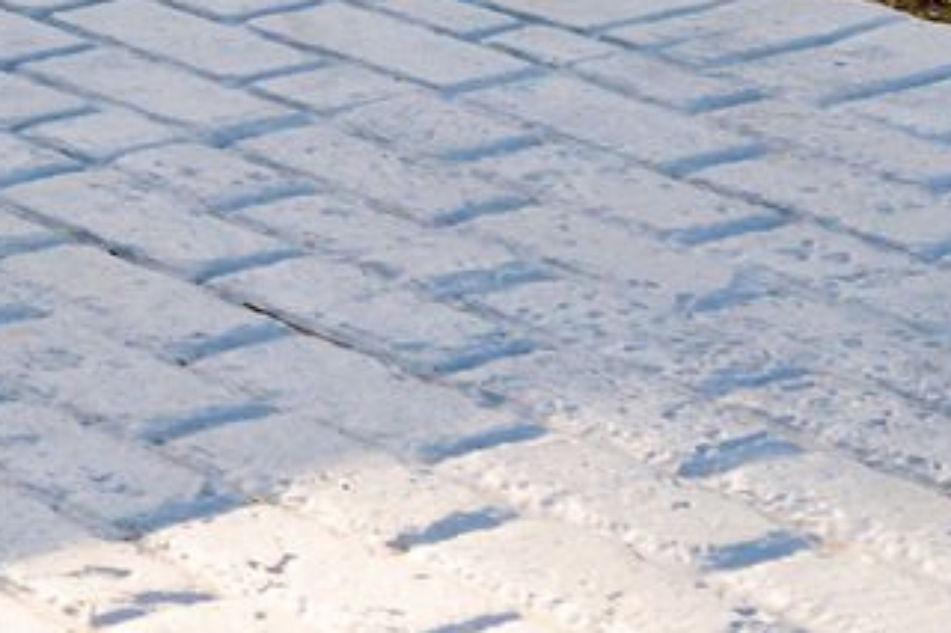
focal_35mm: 237
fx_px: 6257
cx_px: -1539
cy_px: -1043
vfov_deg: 5.5
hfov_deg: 7.9
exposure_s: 1/200
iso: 400
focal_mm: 37
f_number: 9
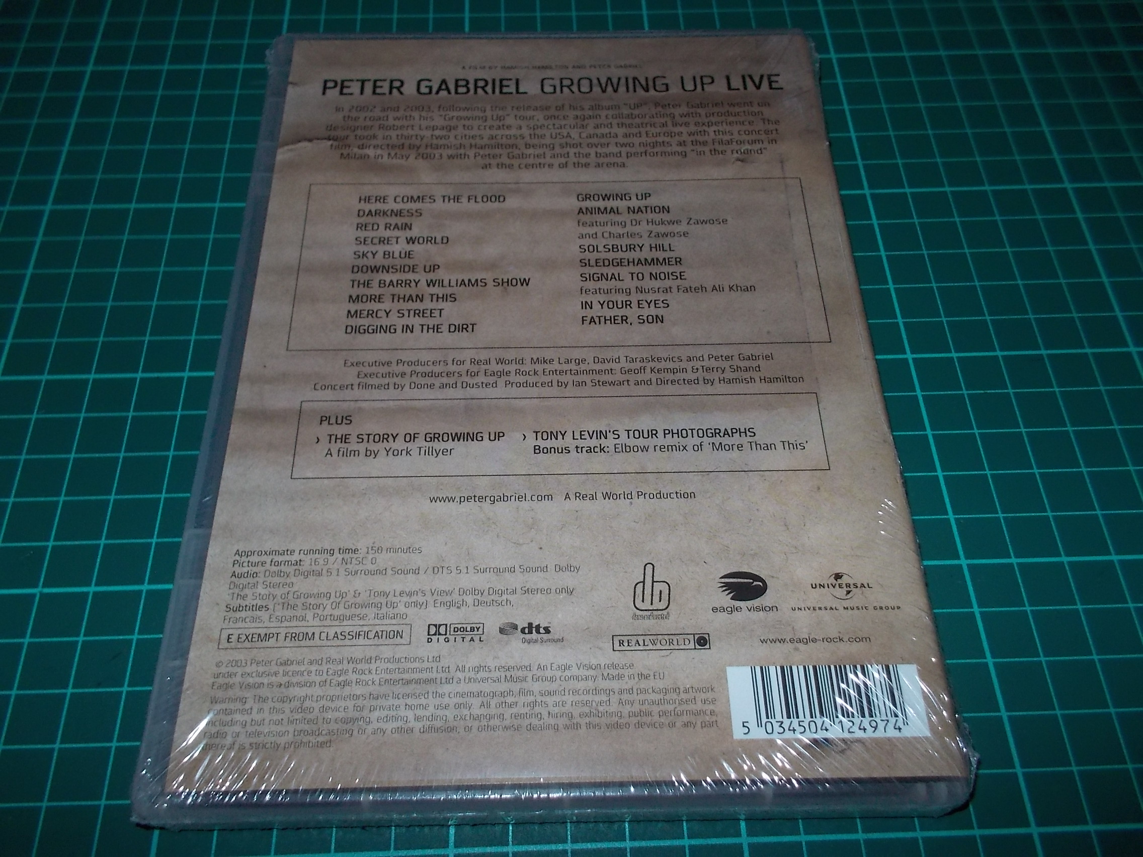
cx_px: 572
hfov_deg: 61.7
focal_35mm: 29
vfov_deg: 48.2
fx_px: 958
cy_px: 428
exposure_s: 1/30
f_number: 3.3
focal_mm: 4.1
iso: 200
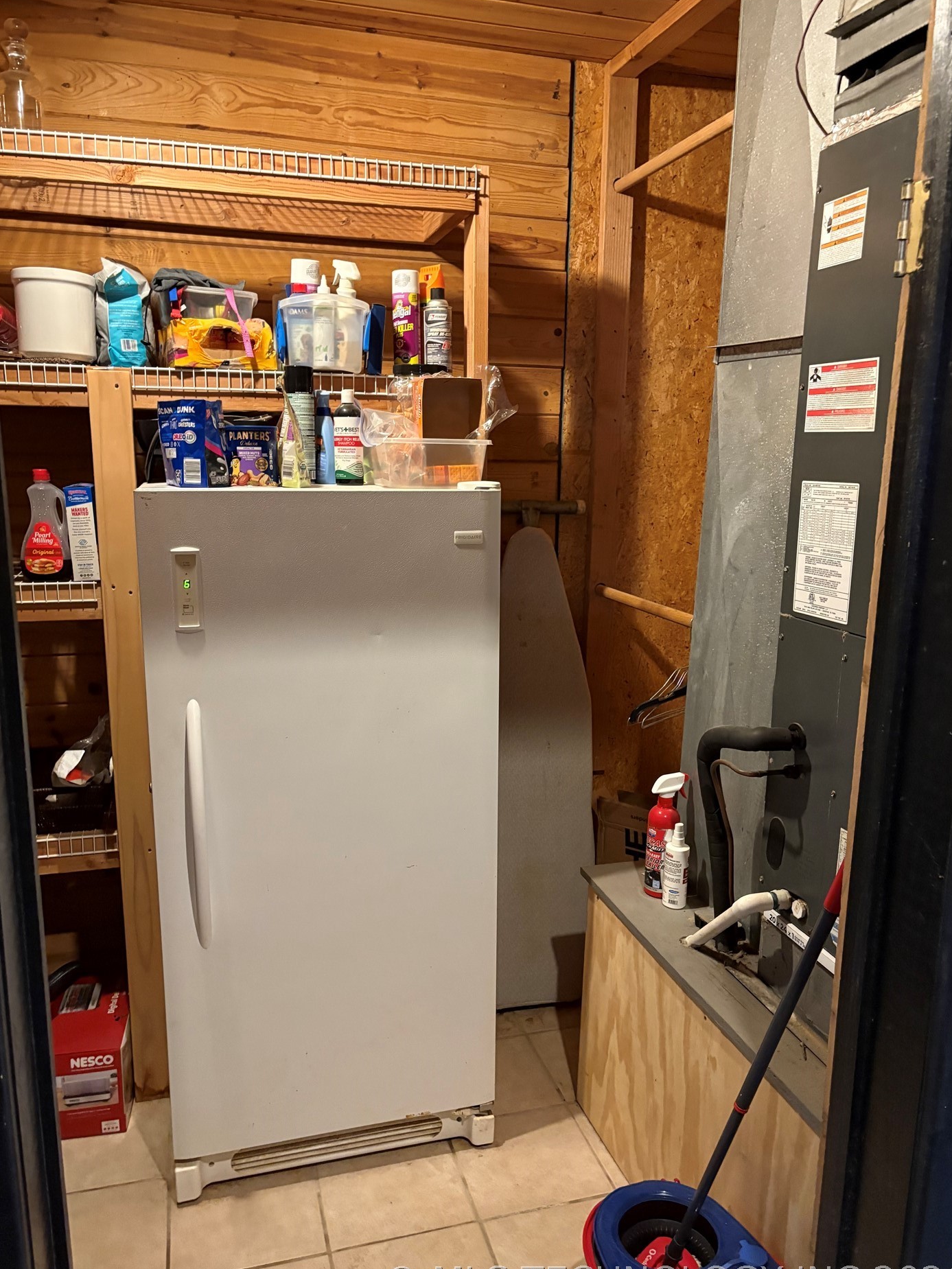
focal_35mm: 27
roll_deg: -1.4
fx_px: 990
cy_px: 652
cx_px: 483
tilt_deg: -11.4
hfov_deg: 51.4
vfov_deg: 65.3
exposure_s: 1/30
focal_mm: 5.96
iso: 500
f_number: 1.6
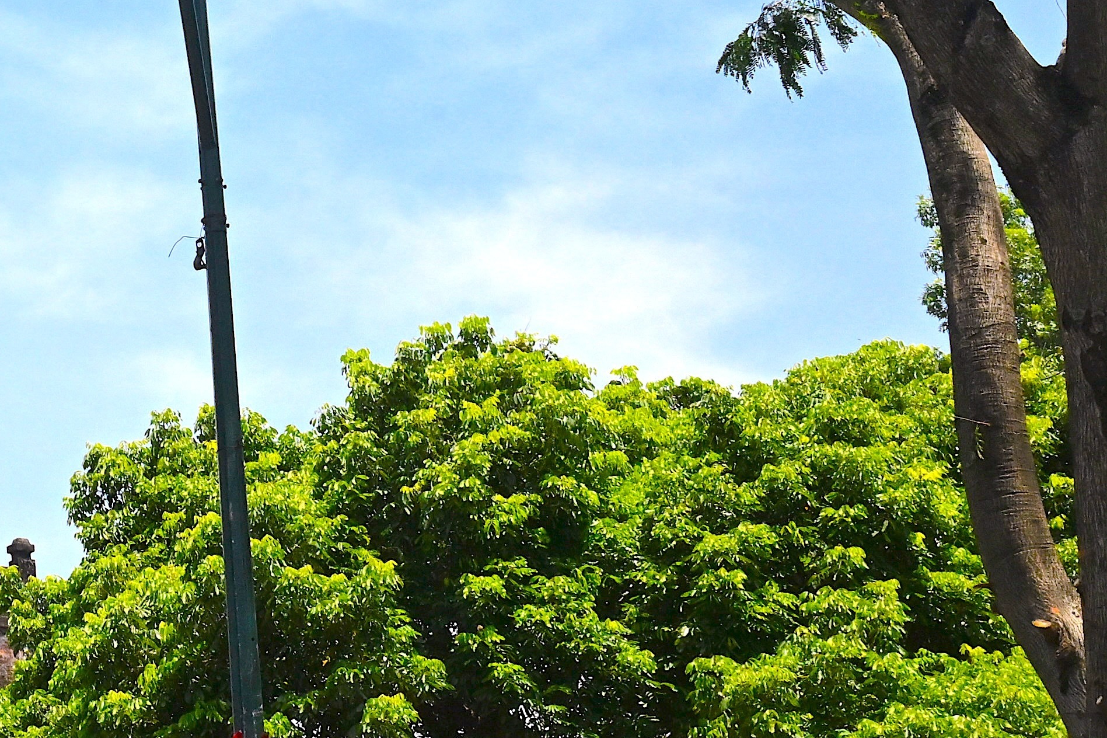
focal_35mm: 113
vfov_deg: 12.0
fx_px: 3463
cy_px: -30
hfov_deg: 16.3
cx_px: -626
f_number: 16
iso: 1250
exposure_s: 1/1000
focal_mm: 34.5
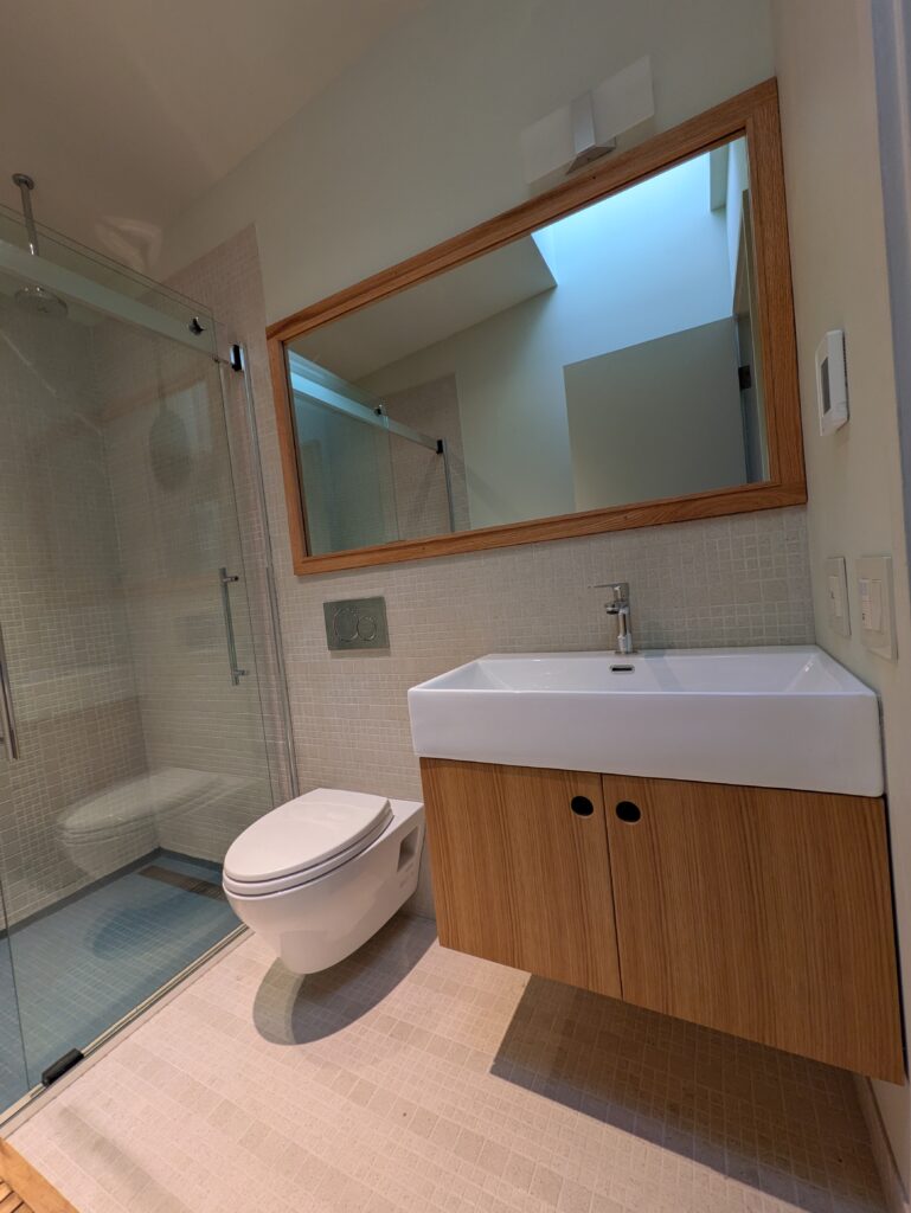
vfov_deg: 102.0
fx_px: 491
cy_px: 606
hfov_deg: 85.7
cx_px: 456
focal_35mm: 14
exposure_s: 1/30
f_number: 2.2
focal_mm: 1.83
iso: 51
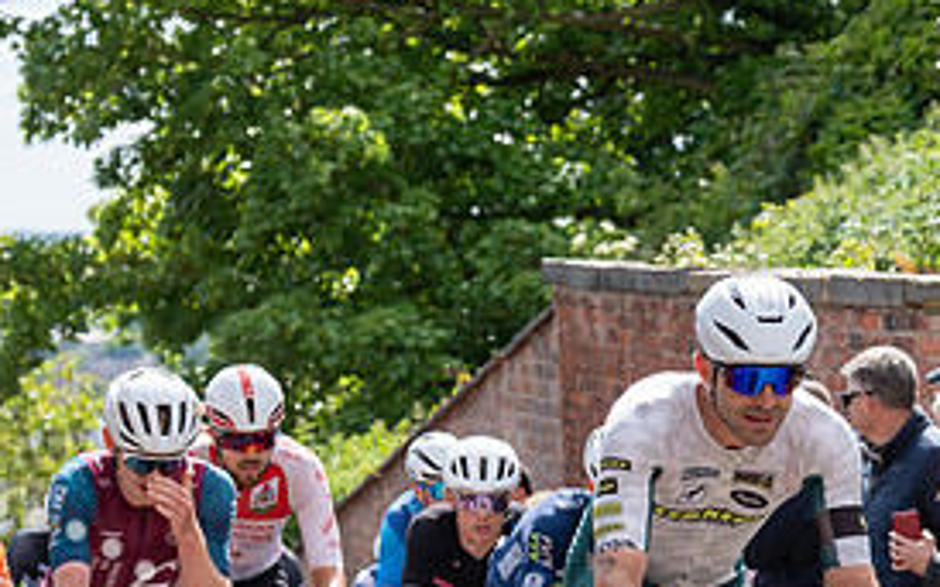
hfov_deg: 10.0
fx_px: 5352
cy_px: 399
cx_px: 858
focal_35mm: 209
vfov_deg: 6.3
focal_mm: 70
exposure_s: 1/1000
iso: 400
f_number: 5
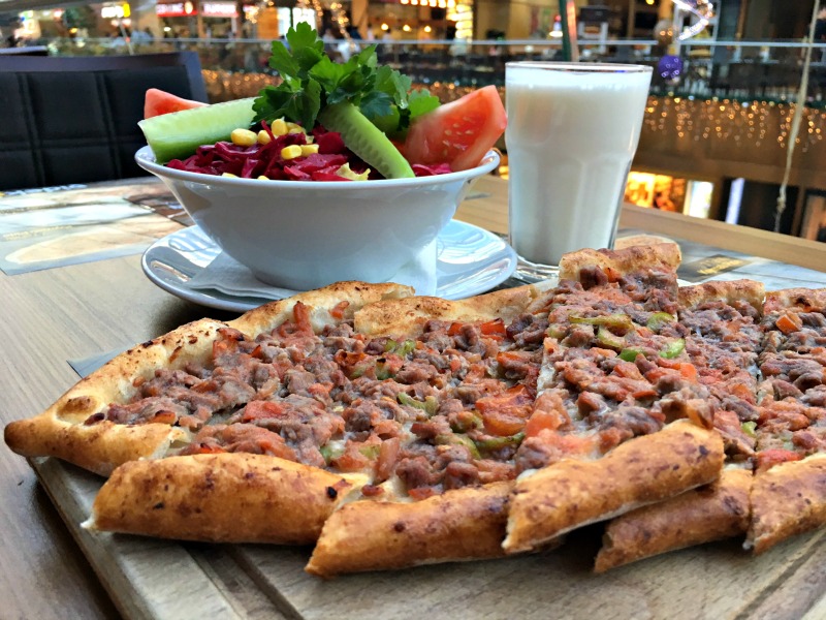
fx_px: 692
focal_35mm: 29
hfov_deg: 61.7
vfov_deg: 48.2
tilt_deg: -20.0
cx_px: 413
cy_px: 310
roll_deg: -0.5
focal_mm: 4.15
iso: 50
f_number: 2.2
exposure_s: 1/33
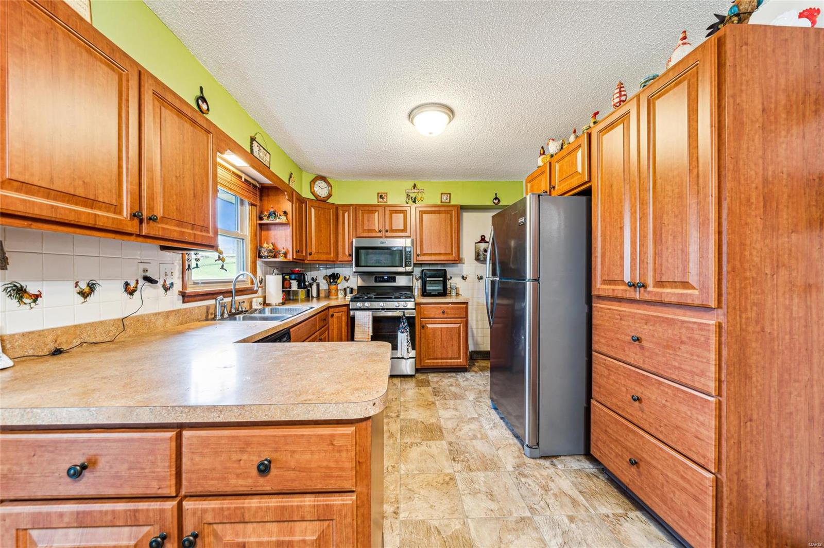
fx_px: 275
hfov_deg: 112.6
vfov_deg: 89.9
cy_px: 274
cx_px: 412
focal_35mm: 12
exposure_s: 1/2.5
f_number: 8
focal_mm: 12
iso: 320
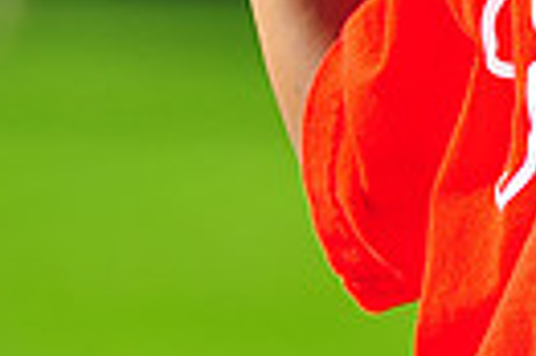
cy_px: -421
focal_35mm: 800
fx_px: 11896
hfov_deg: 2.6
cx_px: 867
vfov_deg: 1.7
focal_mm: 180
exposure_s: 1/1250
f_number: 4
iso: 200
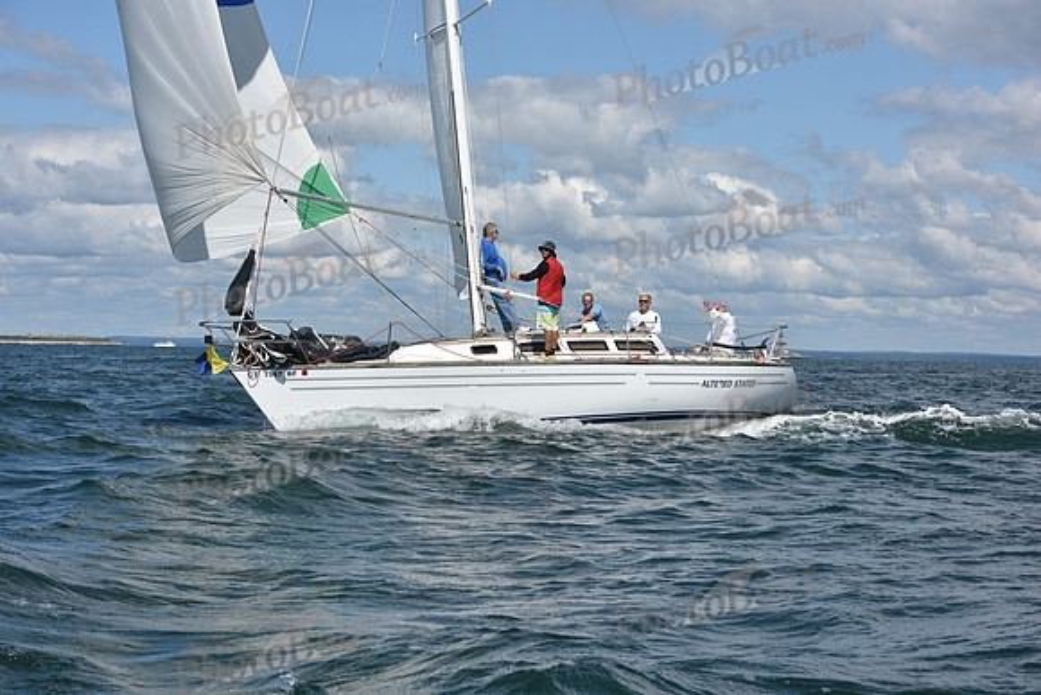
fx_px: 2025
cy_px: 348
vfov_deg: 19.5
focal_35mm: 70
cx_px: 520
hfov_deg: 28.8
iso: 250
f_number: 9
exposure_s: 1/1250
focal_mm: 70
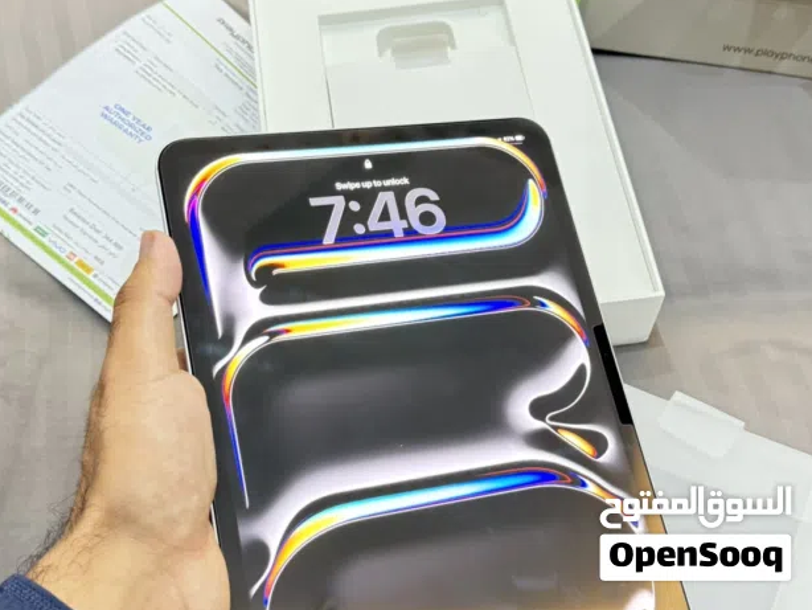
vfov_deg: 54.9
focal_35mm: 25
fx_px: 587
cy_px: 295
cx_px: 401
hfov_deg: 69.4
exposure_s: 1/33
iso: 640
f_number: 1.78
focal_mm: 6.76
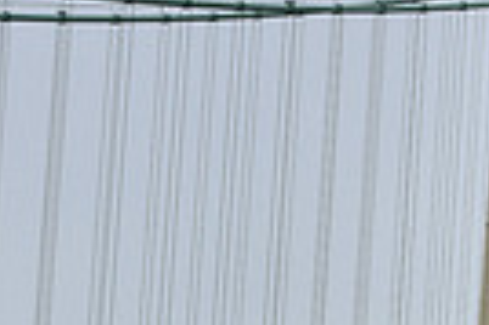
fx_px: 4124
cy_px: 964
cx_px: 407
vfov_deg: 4.3
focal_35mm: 304
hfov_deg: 6.8
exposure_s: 1/800
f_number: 8
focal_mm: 70
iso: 250
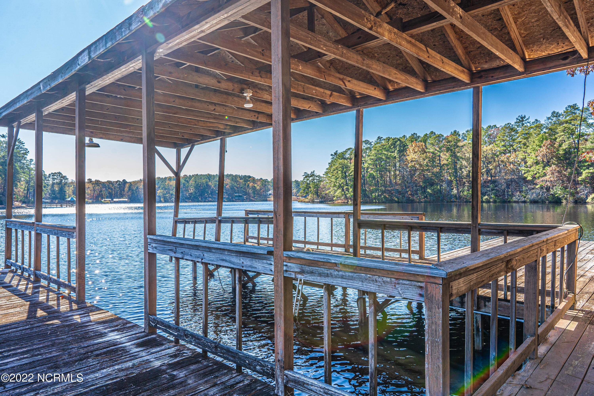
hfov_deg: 72.4
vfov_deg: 52.0
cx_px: 297
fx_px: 406
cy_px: 198
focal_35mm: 25
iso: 50
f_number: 10
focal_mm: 24
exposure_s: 1/60
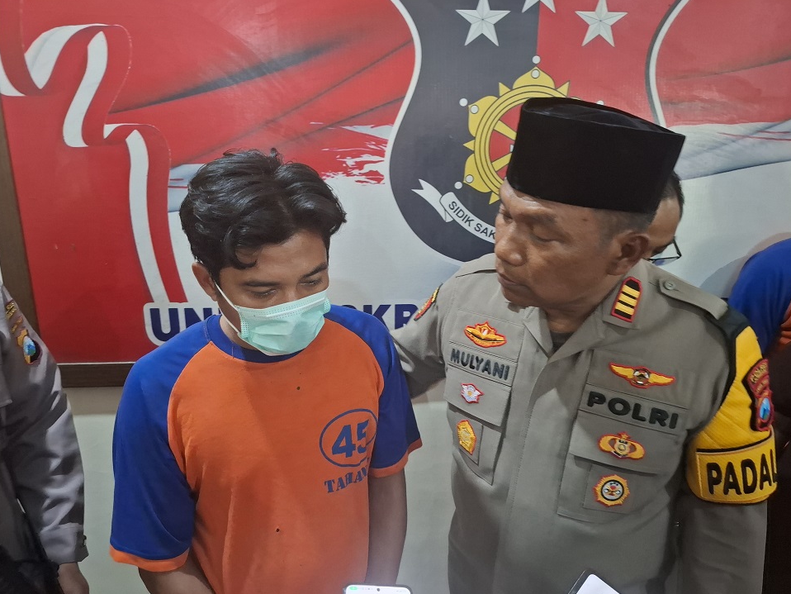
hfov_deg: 71.6
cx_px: 396
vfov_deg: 56.8
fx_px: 549
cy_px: 305
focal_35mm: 24
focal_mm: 5.54
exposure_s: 1/25
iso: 800
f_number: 1.8
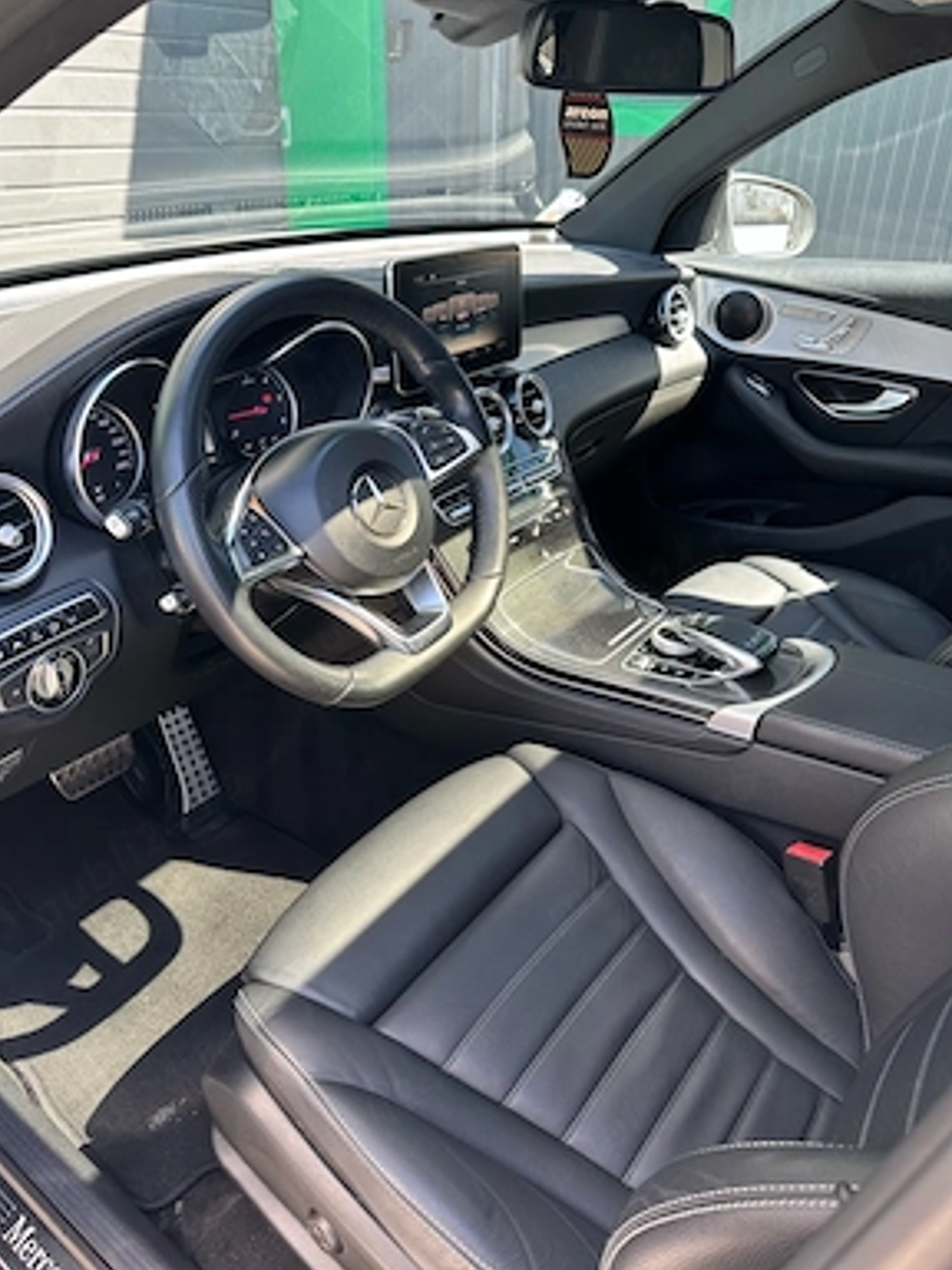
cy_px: 632
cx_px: 459
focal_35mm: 25
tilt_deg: -29.2
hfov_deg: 54.9
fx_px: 917
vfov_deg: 69.4
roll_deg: -1.1
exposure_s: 1/121
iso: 80
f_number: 1.78
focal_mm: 6.86
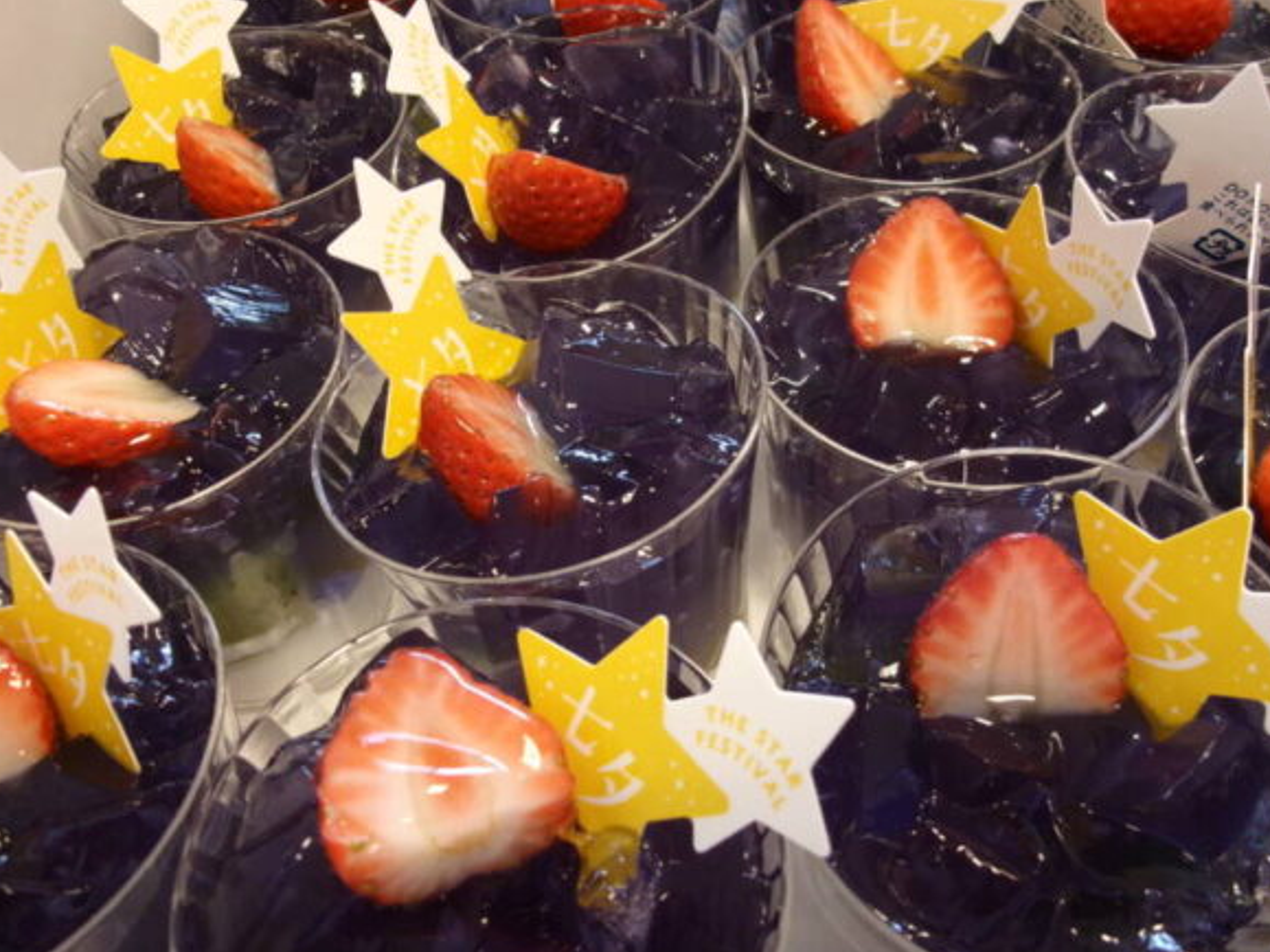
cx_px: 623
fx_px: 1064
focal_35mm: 29
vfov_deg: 48.2
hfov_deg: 61.7
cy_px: 487
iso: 232
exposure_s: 1/34
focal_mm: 5.1
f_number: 3.9
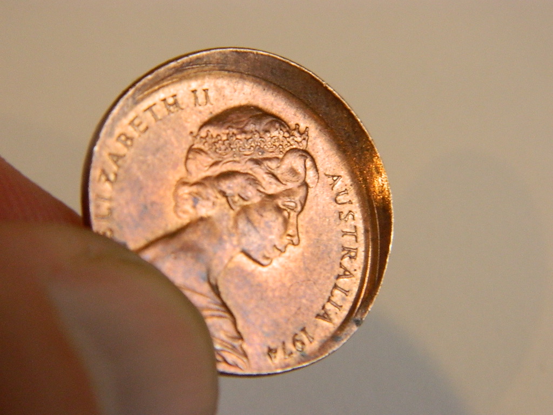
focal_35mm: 103
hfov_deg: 19.1
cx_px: 276
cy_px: 208
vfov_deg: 14.4
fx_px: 1645
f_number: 4.5
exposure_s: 1/40
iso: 400
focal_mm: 18.6
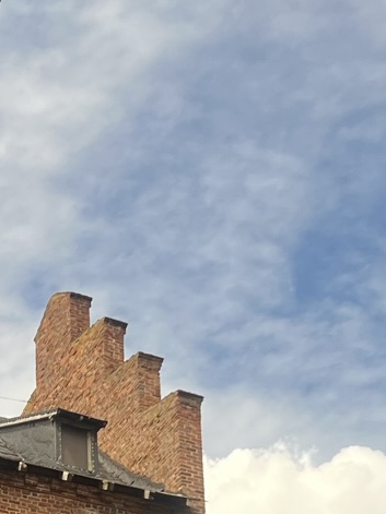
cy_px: 702
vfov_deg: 16.3
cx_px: 62
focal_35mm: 113
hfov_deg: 13.0
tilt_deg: +23.2
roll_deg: +1.6
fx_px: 1681
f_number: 1.5
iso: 50
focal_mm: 5.7
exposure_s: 1/4630
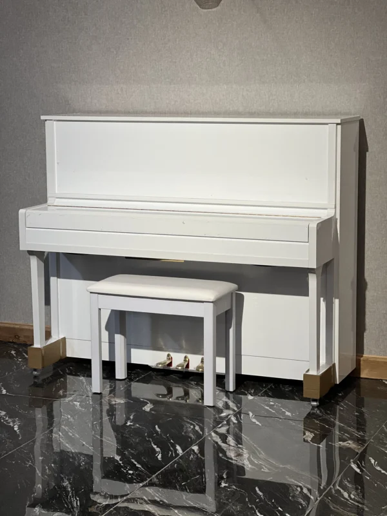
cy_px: 258
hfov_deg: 19.1
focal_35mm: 77
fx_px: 1148
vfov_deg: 25.3
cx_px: 194
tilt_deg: -8.4
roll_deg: +0.3
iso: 160
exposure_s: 1/100
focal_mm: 9
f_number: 2.8
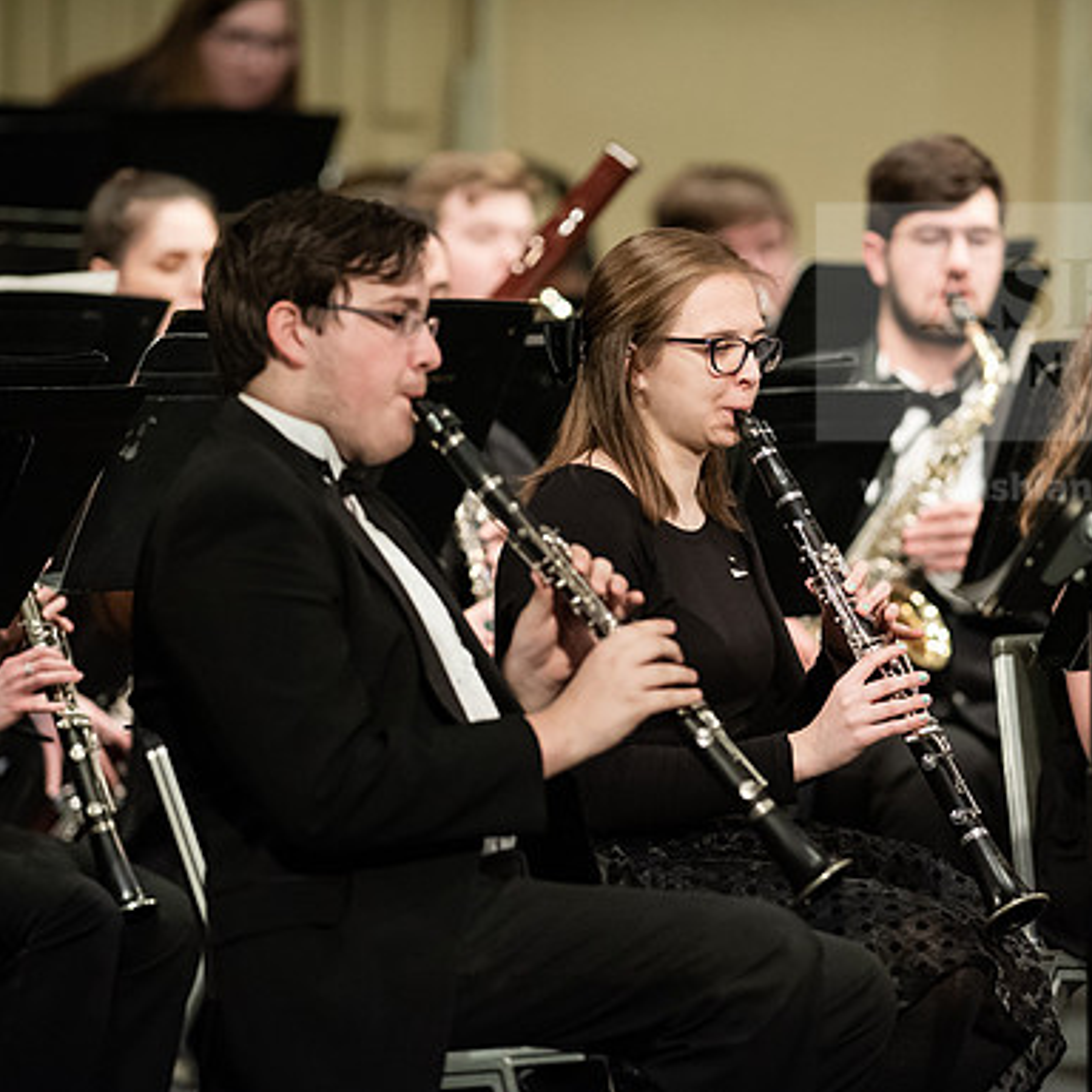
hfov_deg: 4.6
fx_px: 13741
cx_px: 731
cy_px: 547
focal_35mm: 385
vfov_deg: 4.6
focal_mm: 300
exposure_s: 1/250
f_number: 3.2
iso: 4000
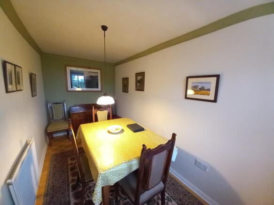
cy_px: 102
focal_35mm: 13
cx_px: 137
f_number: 2.2
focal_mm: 1.13
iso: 320
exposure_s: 1/20
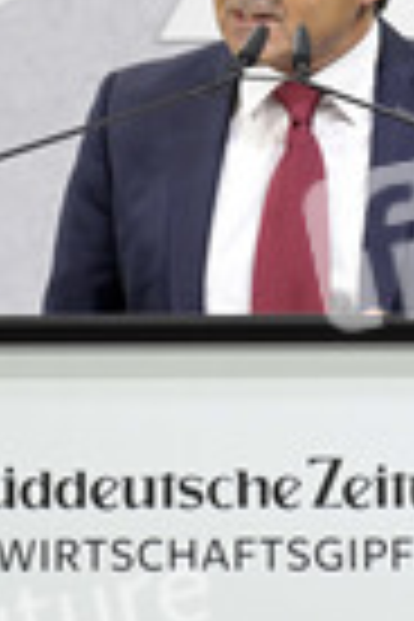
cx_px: 126
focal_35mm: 578
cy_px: 0
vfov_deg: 3.6
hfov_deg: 2.4
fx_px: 9970
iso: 4000
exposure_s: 1/500
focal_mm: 200
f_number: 5.6
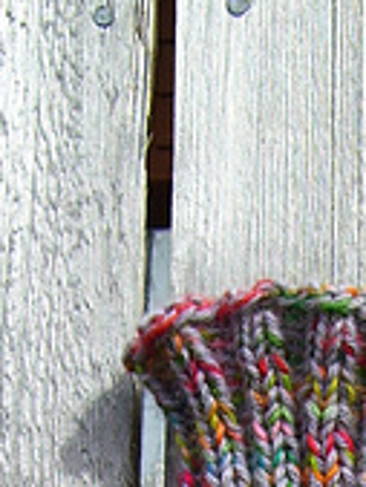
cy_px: 882
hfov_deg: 10.7
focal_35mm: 136
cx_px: 429
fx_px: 1915
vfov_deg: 13.1
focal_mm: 6
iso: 80
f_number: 4.8
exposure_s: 1/350
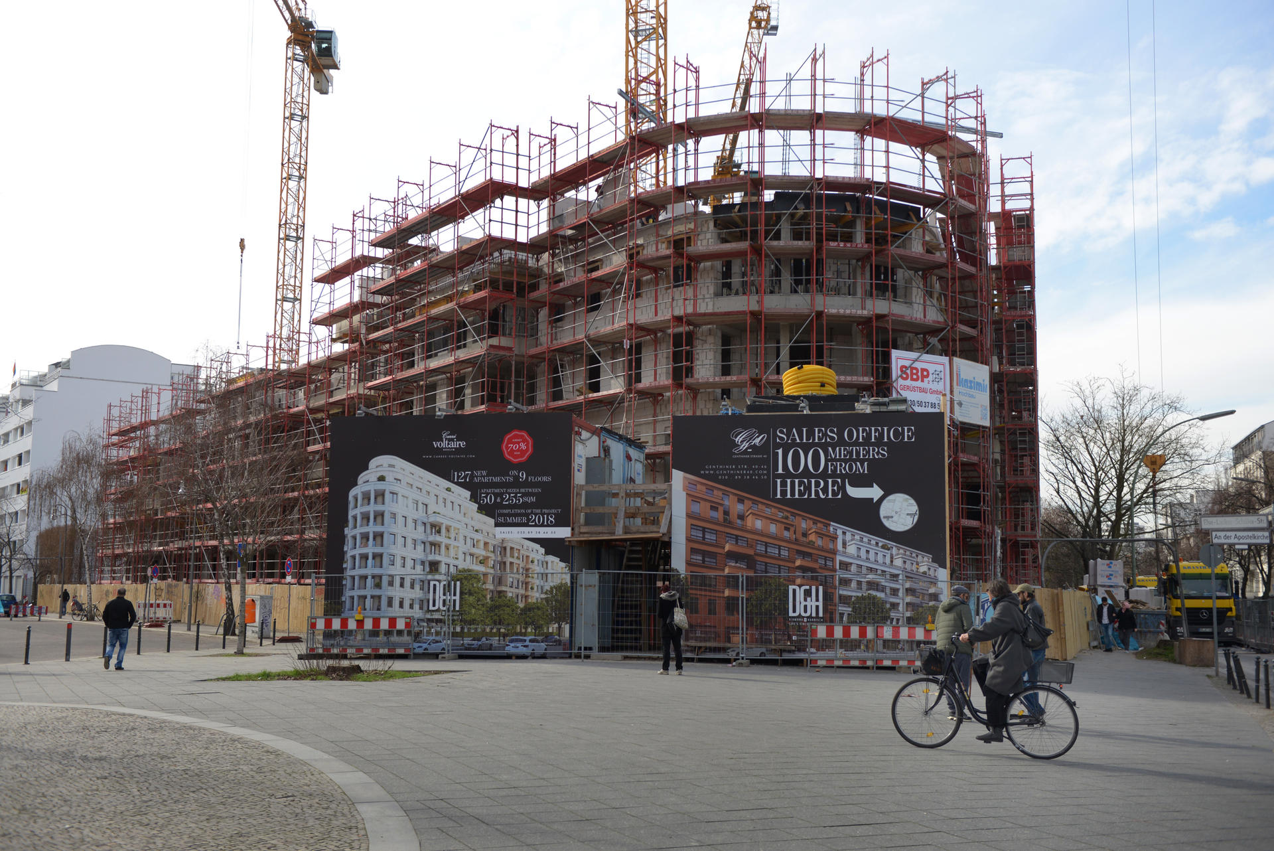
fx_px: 1345
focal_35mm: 38
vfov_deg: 35.1
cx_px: 637
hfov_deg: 50.7
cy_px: 426
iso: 250
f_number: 3.2
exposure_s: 1/1600
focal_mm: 38
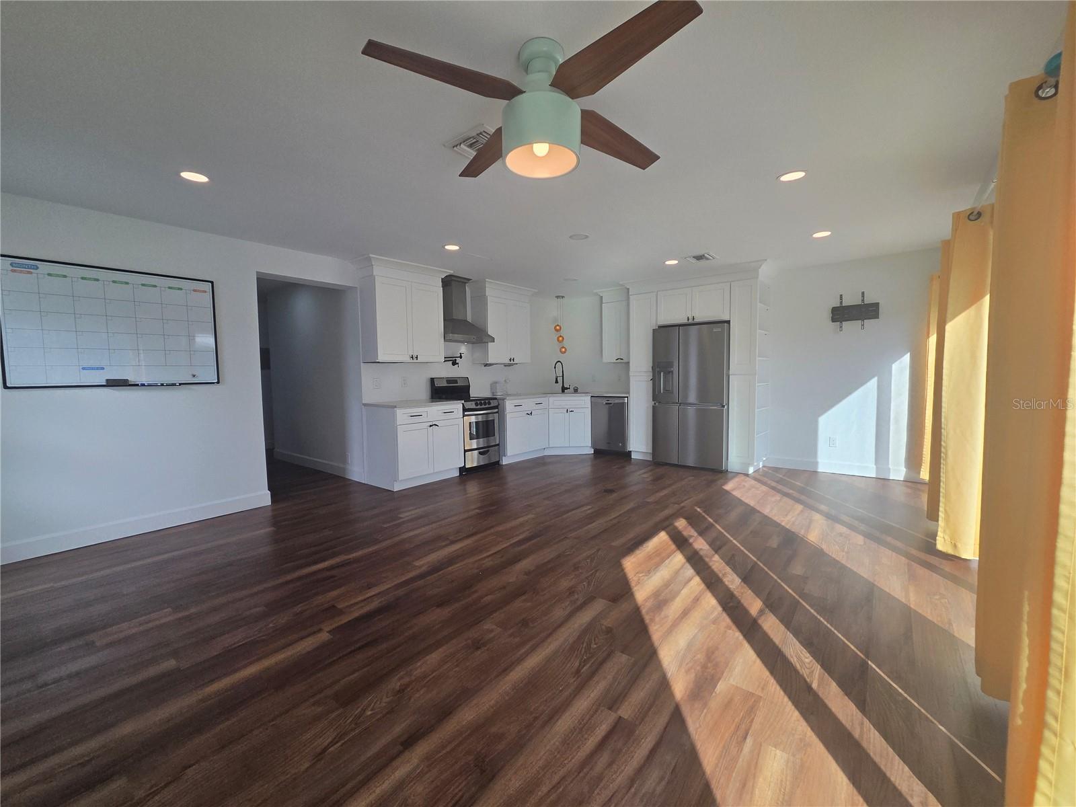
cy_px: 404
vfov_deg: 89.9
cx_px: 538
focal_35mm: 13
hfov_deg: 106.2
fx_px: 404
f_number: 2.2
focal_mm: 2.2
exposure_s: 1/761
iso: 100
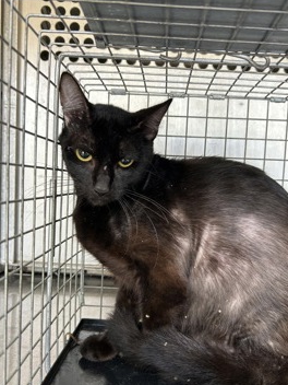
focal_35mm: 31
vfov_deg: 58.3
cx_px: 163
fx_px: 344
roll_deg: -4.5
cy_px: 209
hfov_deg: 45.3
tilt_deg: -6.1
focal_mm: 5.7
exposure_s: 1/82
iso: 125
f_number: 1.5
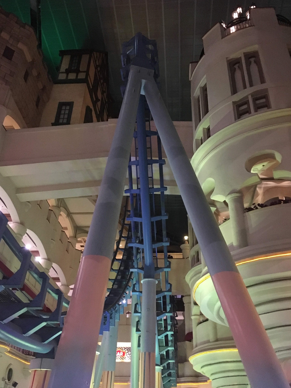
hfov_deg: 48.2
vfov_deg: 61.7
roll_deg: +3.0
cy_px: 194
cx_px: 146
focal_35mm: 29
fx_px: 325
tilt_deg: +33.9
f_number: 2.2
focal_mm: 4.15
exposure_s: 1/15
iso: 400
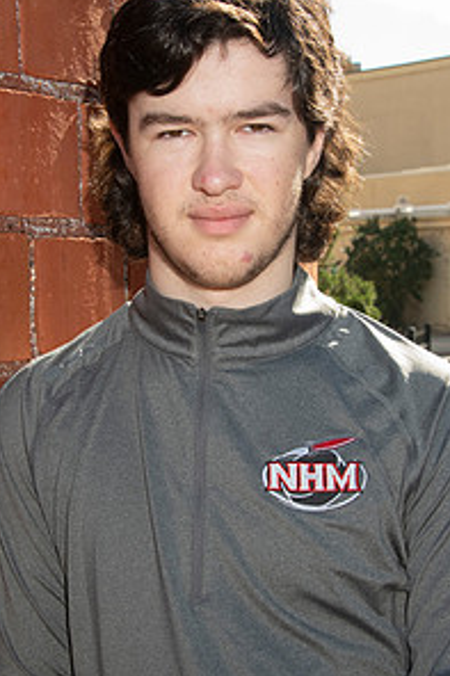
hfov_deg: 13.9
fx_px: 1840
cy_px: 303
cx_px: 206
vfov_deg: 20.8
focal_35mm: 98
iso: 800
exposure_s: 1/160
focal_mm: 50
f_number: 13
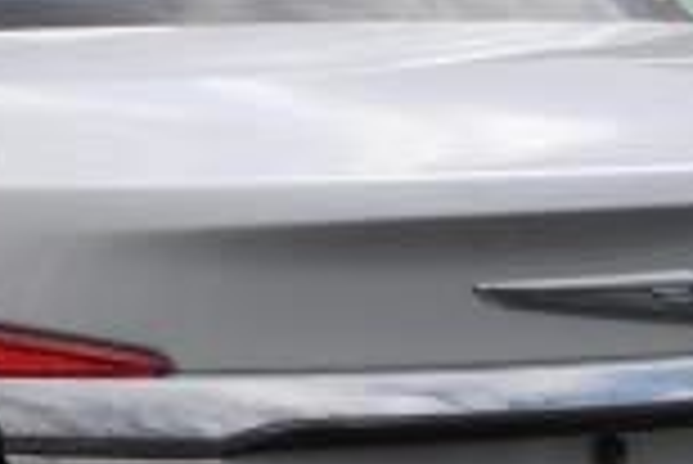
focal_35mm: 171
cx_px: -356
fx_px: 3295
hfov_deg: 11.5
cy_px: 227
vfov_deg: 8.0
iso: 100
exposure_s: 1/250
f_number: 8
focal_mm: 22
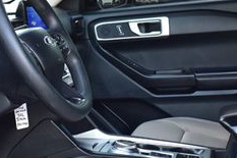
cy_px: 80
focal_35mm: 99
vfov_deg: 13.8
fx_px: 651
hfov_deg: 20.6
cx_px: 87
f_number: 6.3
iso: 450
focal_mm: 24
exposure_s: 1/15
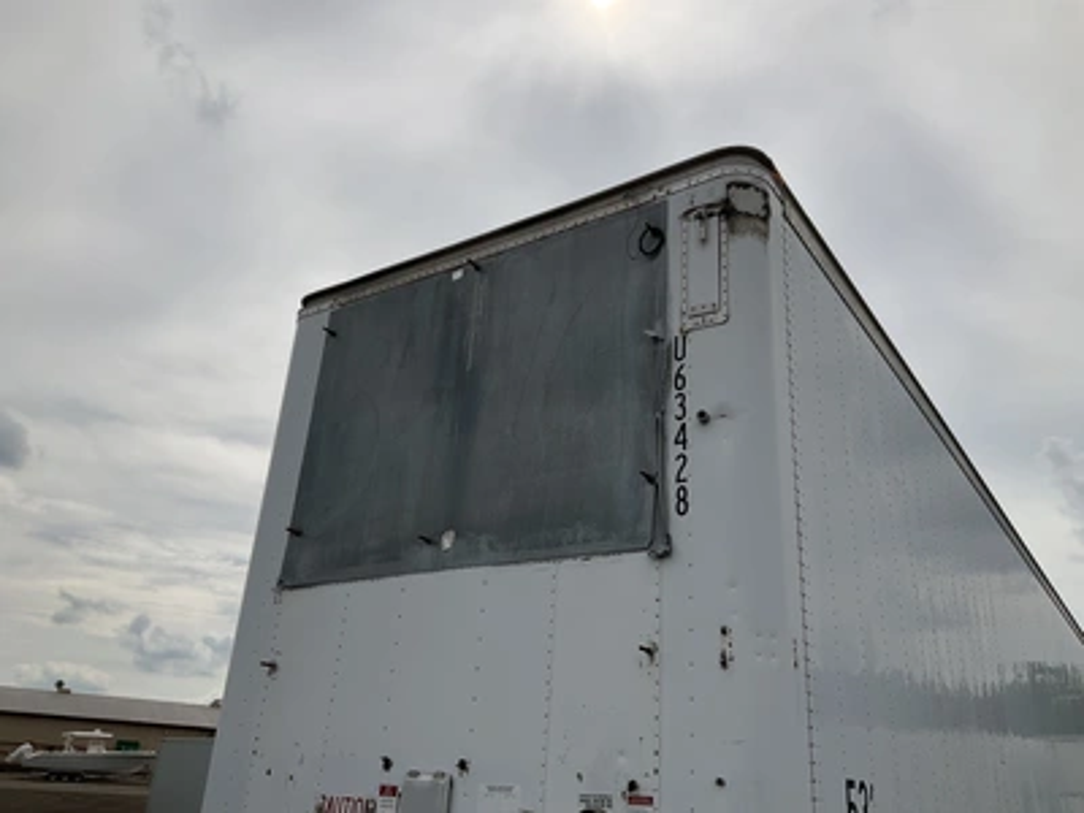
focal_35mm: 29
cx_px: 542
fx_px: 908
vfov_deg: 48.2
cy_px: 406
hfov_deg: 61.7
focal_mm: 3
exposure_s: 1/5263
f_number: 1.8
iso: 25
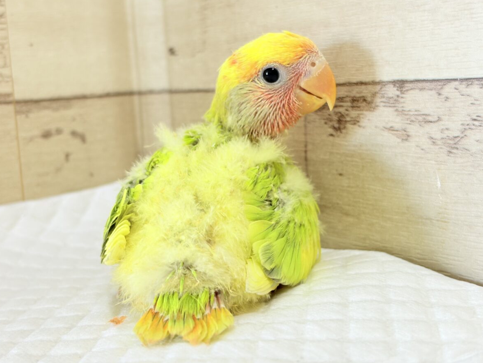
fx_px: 740
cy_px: 180
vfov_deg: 27.5
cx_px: 240
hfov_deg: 36.2
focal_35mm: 53
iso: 50
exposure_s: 1/50
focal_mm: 5.96
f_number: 1.6
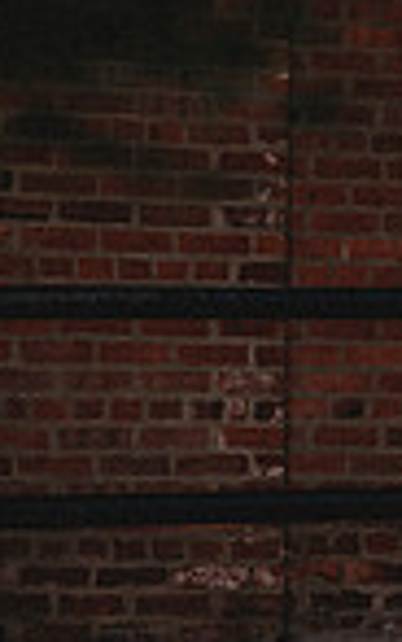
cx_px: 1139
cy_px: 72
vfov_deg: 6.3
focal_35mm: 332
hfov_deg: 3.9
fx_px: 5814
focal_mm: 82
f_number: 2.8
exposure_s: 1/320
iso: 100
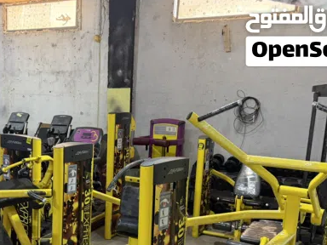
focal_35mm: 40
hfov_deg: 46.3
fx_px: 378
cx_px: 118
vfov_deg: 35.0
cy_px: 189
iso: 400
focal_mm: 6.76
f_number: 1.78
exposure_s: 1/50
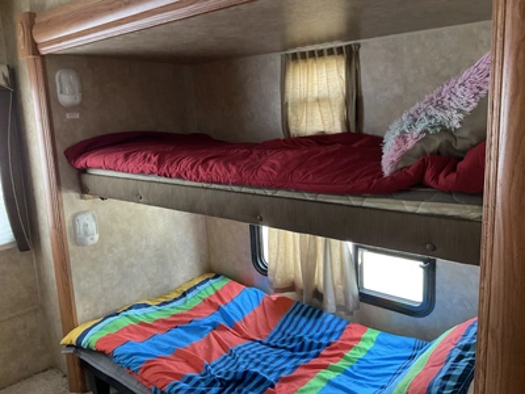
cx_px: 262
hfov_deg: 61.7
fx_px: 440
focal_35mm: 29
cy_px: 197
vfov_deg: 48.2
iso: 160
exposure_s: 1/60
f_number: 1.8
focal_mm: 3
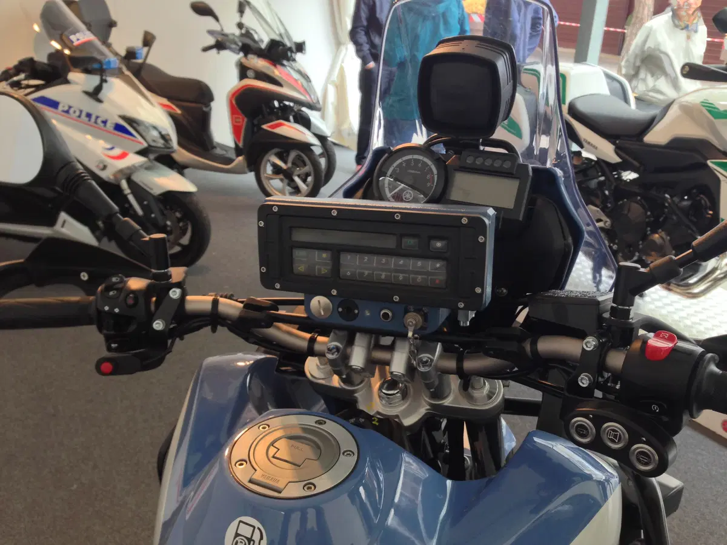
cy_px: 272
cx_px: 364
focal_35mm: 33
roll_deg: -1.0
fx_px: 693
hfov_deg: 55.4
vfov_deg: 42.9
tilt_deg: -26.2
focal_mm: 4.12
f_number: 2.4
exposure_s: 1/20
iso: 64
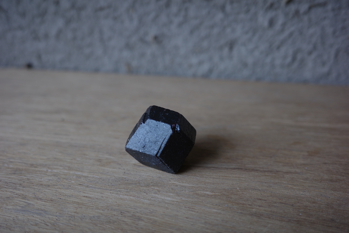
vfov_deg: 33.4
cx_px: 174
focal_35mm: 40
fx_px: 388
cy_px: 116
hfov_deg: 48.5
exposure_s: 1/80
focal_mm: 26
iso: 200
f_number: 2.8
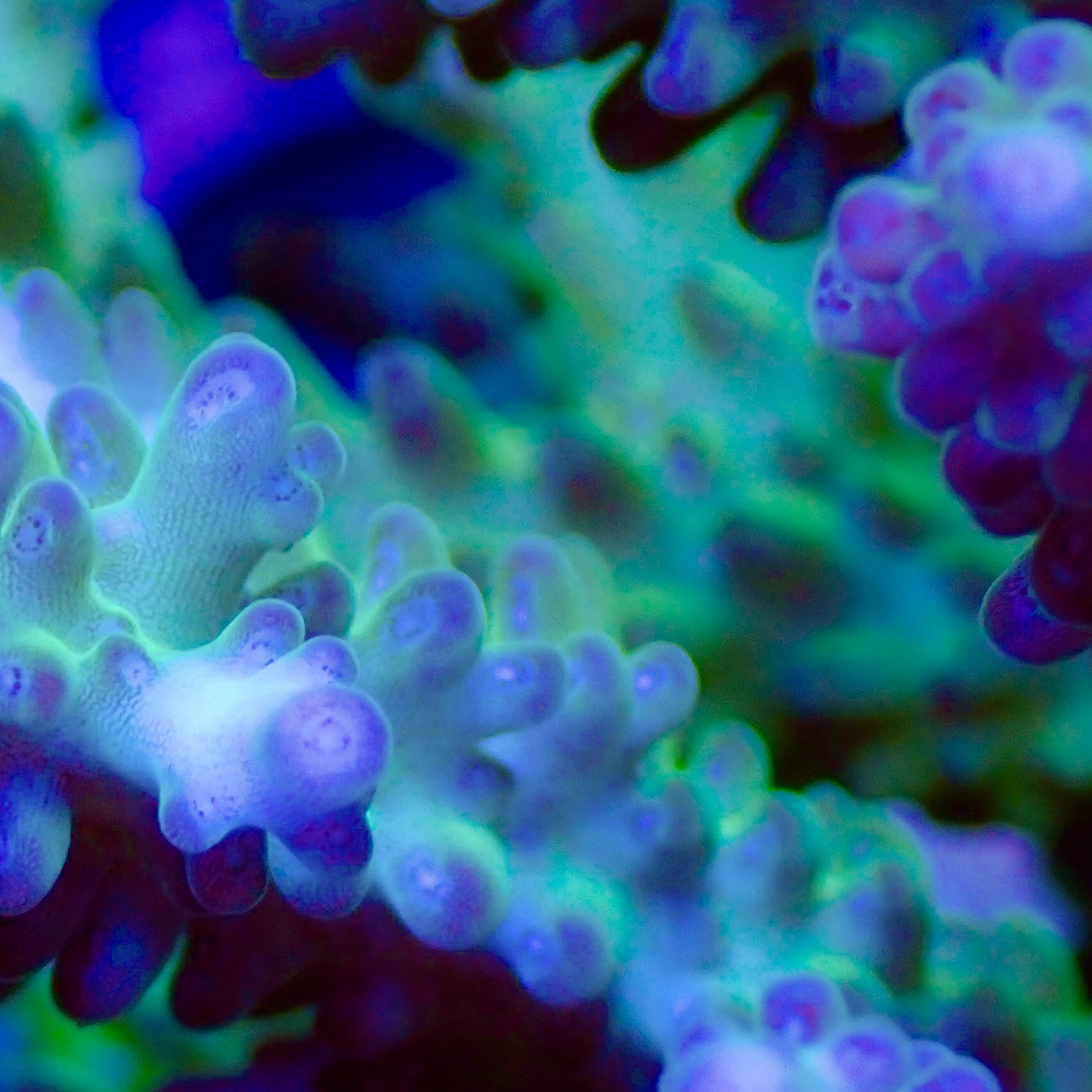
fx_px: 6067
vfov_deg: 10.3
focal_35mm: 170
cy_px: 881
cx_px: 321
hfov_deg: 10.3
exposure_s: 1/100
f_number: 4.3
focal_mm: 14.62
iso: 200
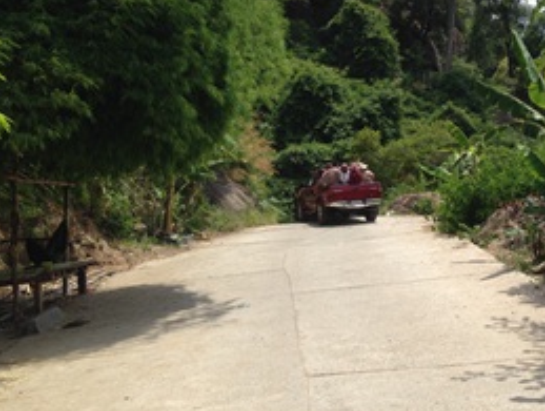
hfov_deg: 33.0
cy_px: 215
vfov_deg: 25.7
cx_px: 419
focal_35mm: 57
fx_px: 899
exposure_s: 1/1290
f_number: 2.4
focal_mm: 4.12
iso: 50
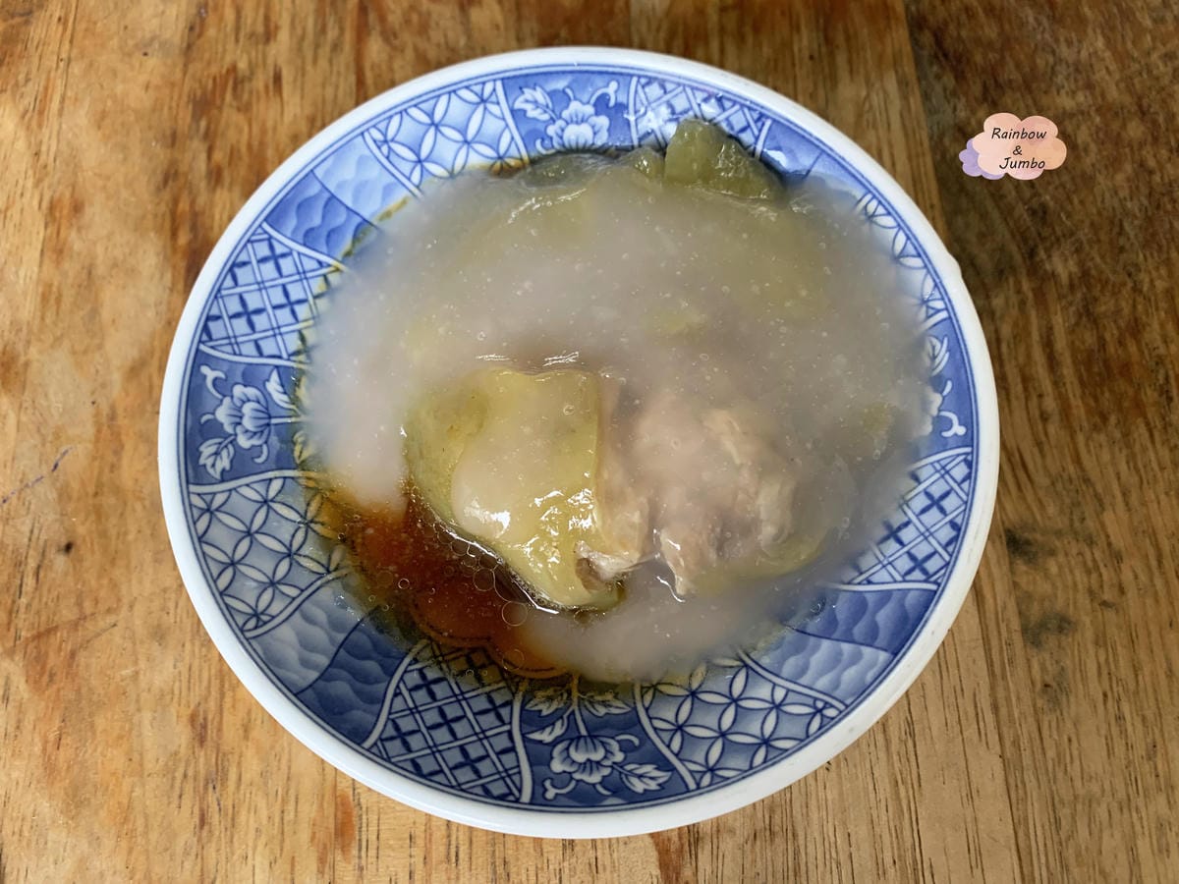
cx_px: 590
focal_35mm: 26
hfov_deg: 67.3
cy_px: 442
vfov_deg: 53.1
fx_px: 886
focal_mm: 4.25
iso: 160
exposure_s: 1/60
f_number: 1.8
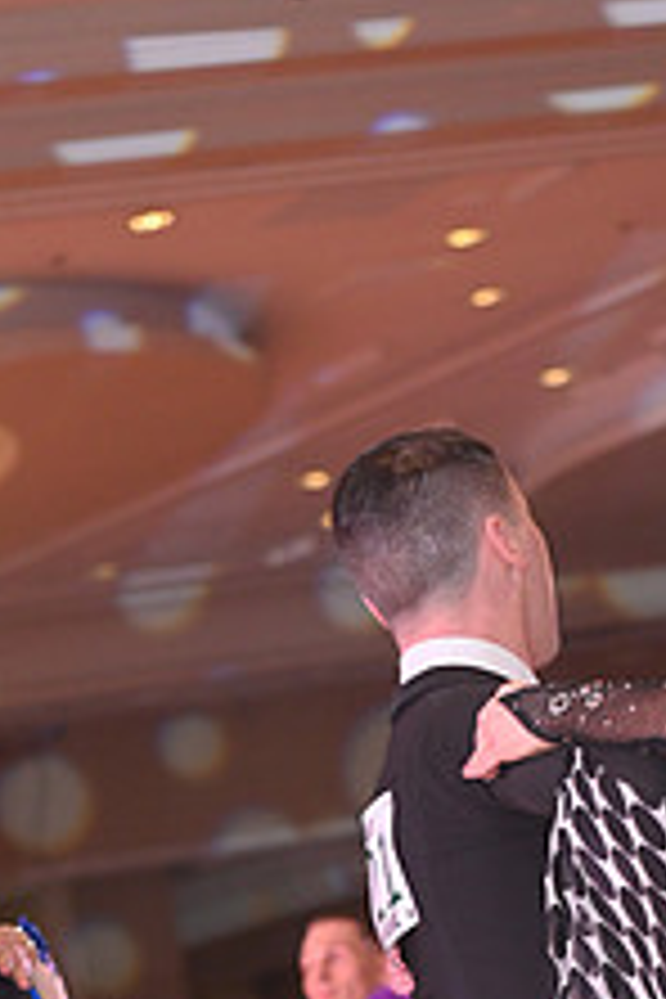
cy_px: 1292
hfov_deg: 5.8
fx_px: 6521
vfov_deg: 8.6
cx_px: 506
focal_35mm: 235
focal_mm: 90
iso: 2000
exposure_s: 1/200
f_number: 4.5
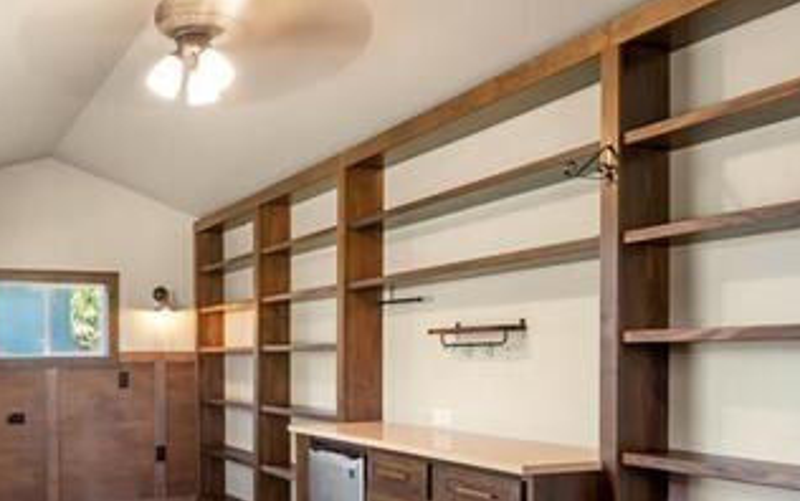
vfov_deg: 36.8
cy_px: 412
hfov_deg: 54.6
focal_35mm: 33
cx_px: 175
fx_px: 720
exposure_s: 1/4
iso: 250
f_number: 9
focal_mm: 16
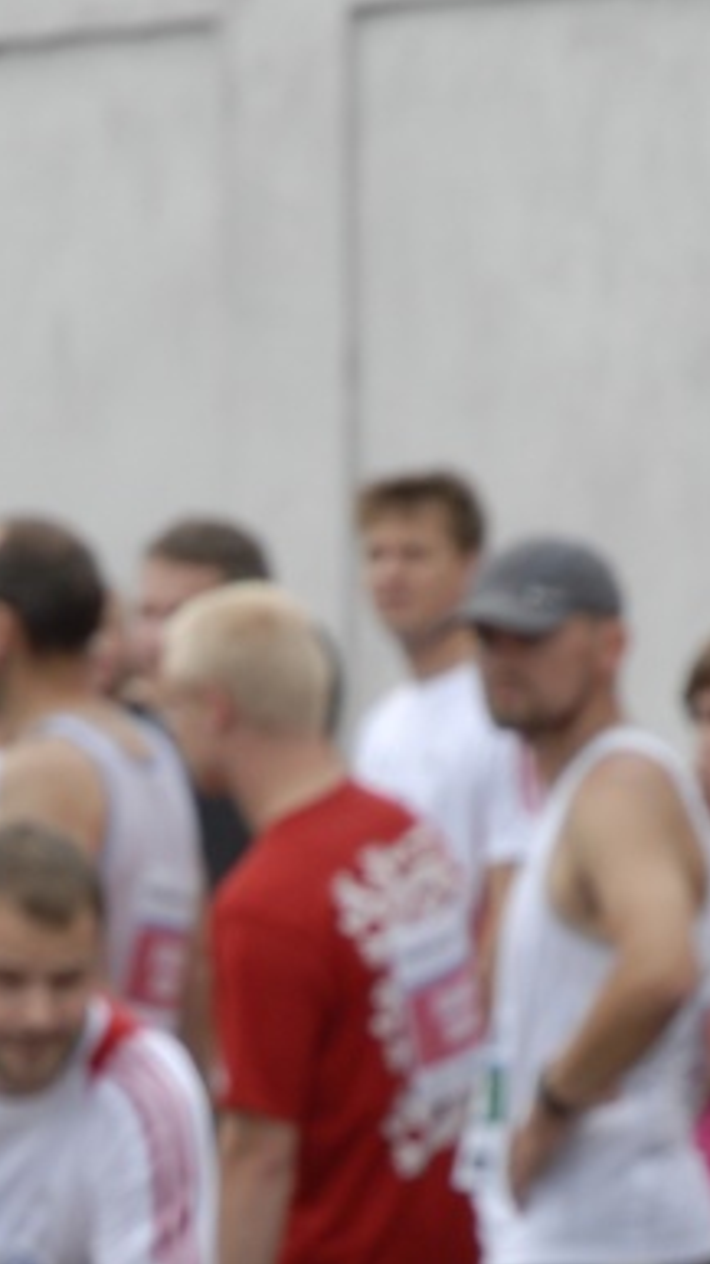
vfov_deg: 5.6
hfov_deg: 3.1
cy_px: 1079
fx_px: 12958
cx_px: 286
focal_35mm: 387
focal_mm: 70
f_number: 7.1
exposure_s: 1/200
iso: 125
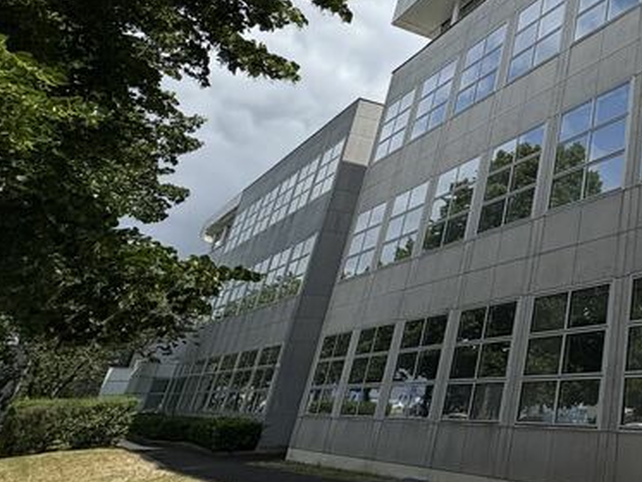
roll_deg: +0.2
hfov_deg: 38.6
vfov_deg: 38.1
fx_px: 668
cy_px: 90
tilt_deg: +26.0
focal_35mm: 36
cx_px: 762
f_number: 2.2
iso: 50
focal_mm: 2.22
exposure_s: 1/3546
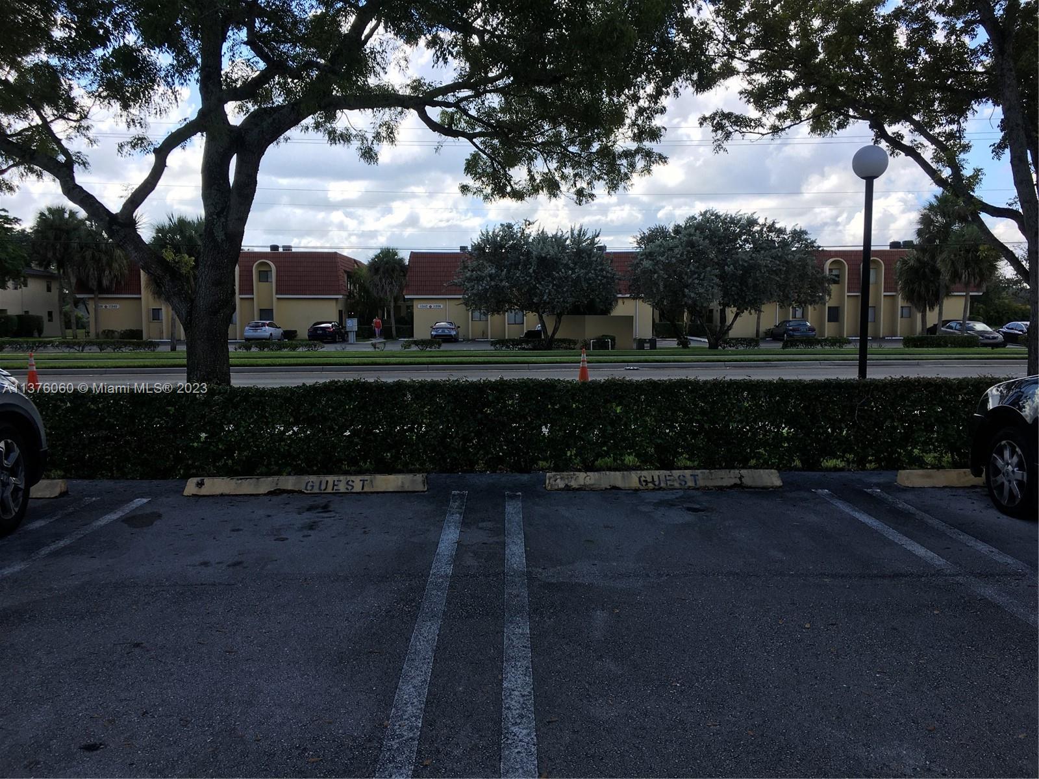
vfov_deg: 48.2
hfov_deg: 61.7
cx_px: 520
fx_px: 870
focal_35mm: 29
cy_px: 390
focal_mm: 4.15
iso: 25
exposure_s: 1/986
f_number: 2.2
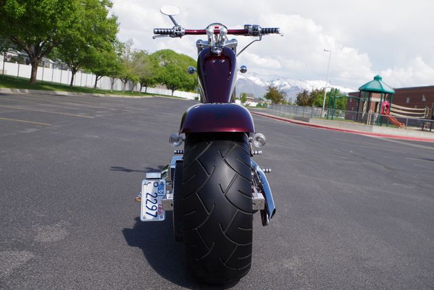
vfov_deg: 38.9
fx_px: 410
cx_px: 217
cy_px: 145
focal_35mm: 34
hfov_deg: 55.8
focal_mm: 23.13
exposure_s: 1/400
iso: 200
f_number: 8
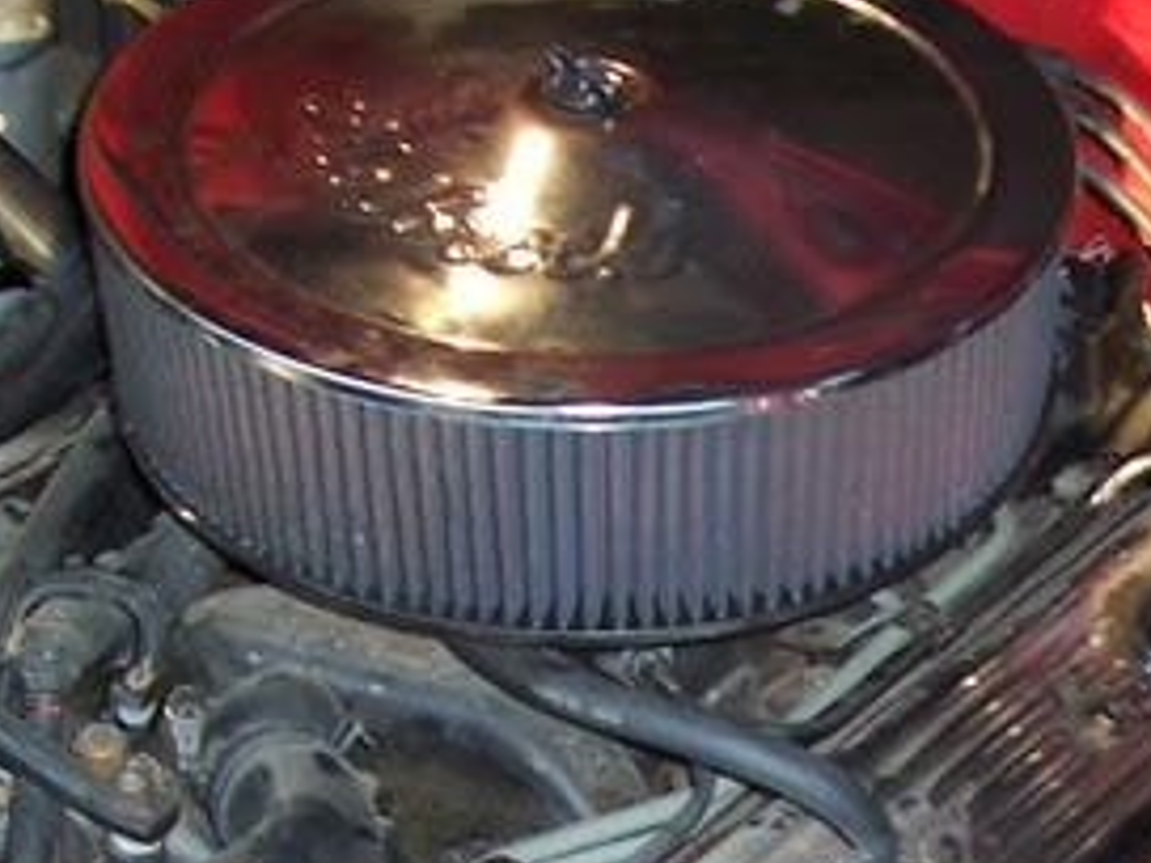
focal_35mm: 100
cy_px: 1176
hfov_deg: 19.0
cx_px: 1176
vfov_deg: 14.1
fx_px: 3325
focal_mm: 5.6
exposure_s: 1/60
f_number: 2.7
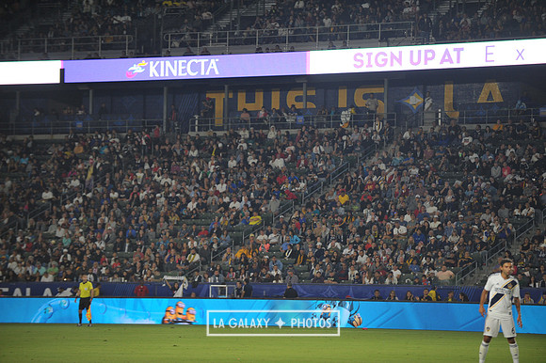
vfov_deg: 8.1
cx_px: 273
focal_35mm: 170
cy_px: 182
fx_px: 2577
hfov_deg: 12.1
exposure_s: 1/800
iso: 1250
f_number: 2.8
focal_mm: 170
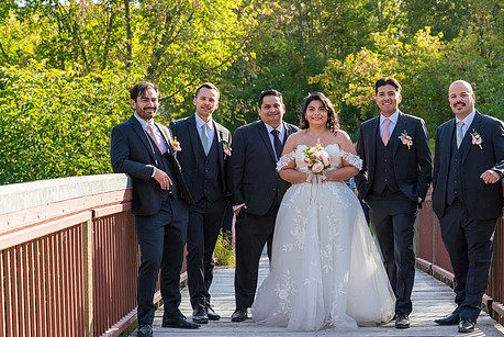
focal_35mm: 77
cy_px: 193
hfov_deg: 26.2
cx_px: 304
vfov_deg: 17.7
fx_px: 1079
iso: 250
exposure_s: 1/250
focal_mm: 61
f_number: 5
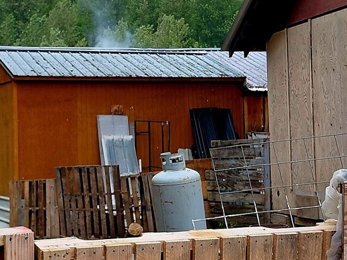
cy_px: 121
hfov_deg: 26.4
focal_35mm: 73
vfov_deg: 20.2
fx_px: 732
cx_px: 96
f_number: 1.8
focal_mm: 4.69
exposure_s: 1/1250
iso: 50
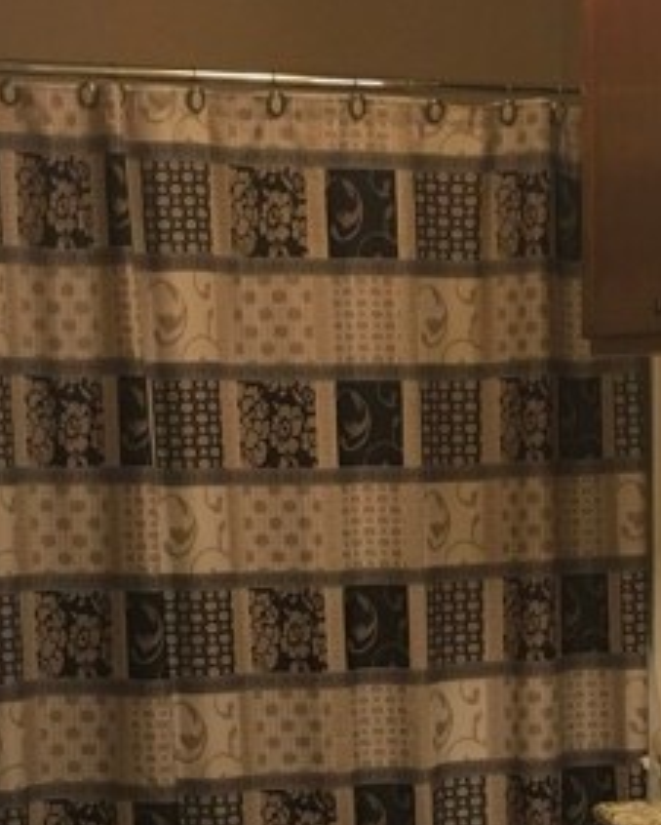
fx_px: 1881
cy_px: 685
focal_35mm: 77
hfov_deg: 19.6
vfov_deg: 24.3
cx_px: 573
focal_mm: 4.15
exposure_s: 1/24
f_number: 2.2
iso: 200
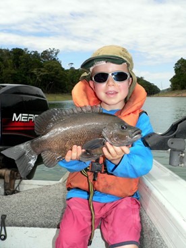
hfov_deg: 39.7
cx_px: 93
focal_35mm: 36
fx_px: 257
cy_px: 124
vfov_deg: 51.3
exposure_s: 1/500
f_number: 4
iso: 80
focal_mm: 6
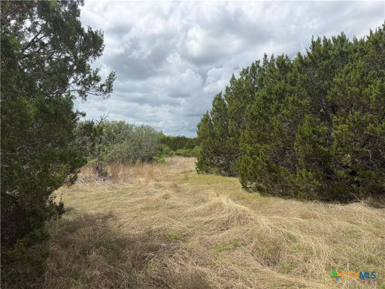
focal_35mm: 24
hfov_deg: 71.6
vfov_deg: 56.8
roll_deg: +0.5
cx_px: 192
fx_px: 267
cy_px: 144
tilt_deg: +0.6
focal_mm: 6.76
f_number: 1.78
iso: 80
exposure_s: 1/7353
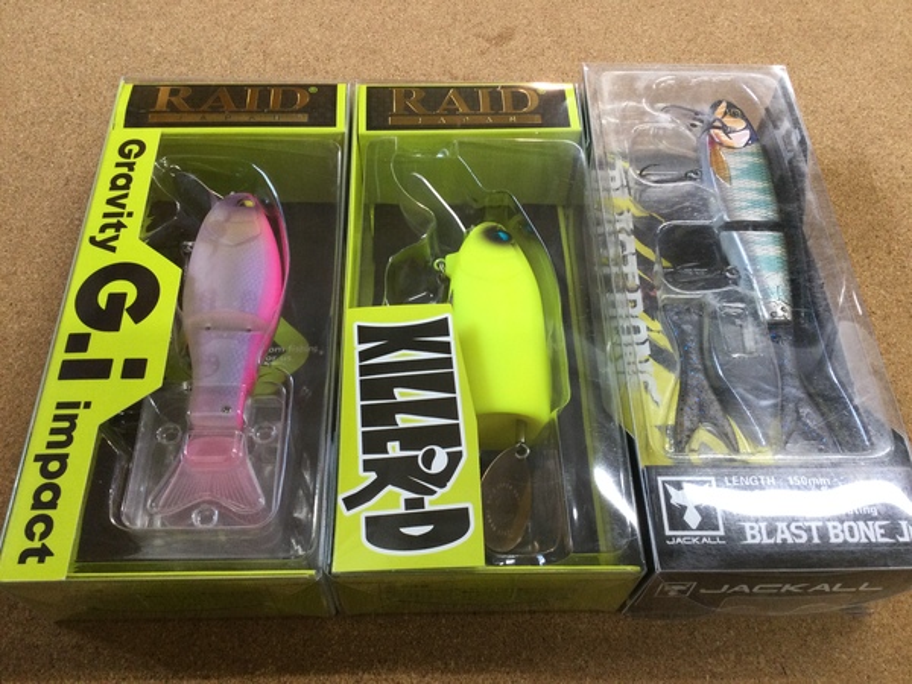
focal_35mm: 31
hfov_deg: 58.4
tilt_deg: -59.9
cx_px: 456
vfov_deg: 45.4
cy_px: 342
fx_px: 817
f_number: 2.4
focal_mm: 3.3
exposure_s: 1/30
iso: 40
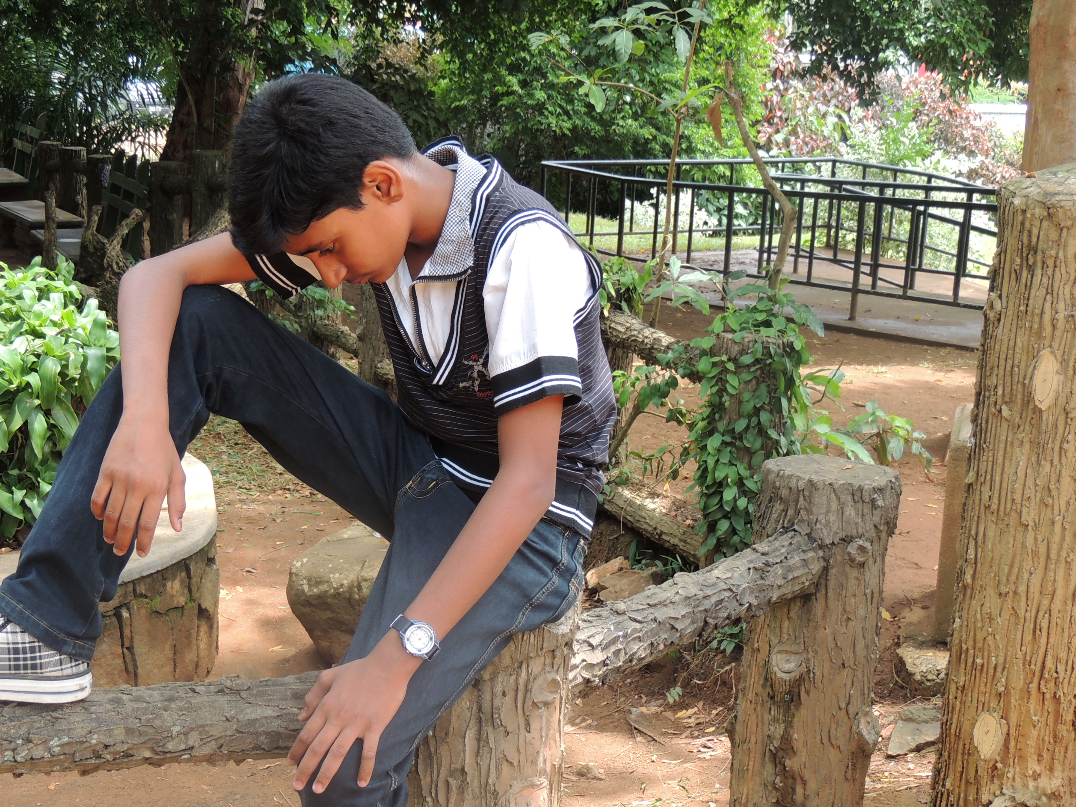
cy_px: 499
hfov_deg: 31.6
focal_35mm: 61
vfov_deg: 24.0
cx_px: 429
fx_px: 1896
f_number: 3.5
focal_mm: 8.3
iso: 100
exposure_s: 1/80
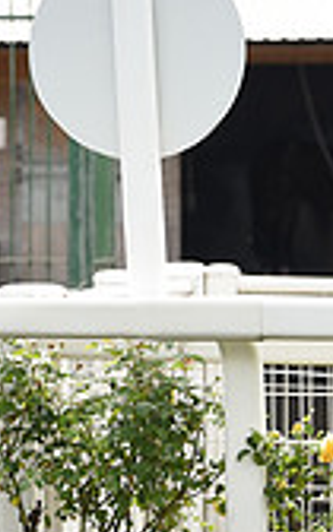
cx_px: -517
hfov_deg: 2.7
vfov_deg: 4.4
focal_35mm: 474
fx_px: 6883
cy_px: 252
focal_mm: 135
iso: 400
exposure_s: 1/1000
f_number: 5.6
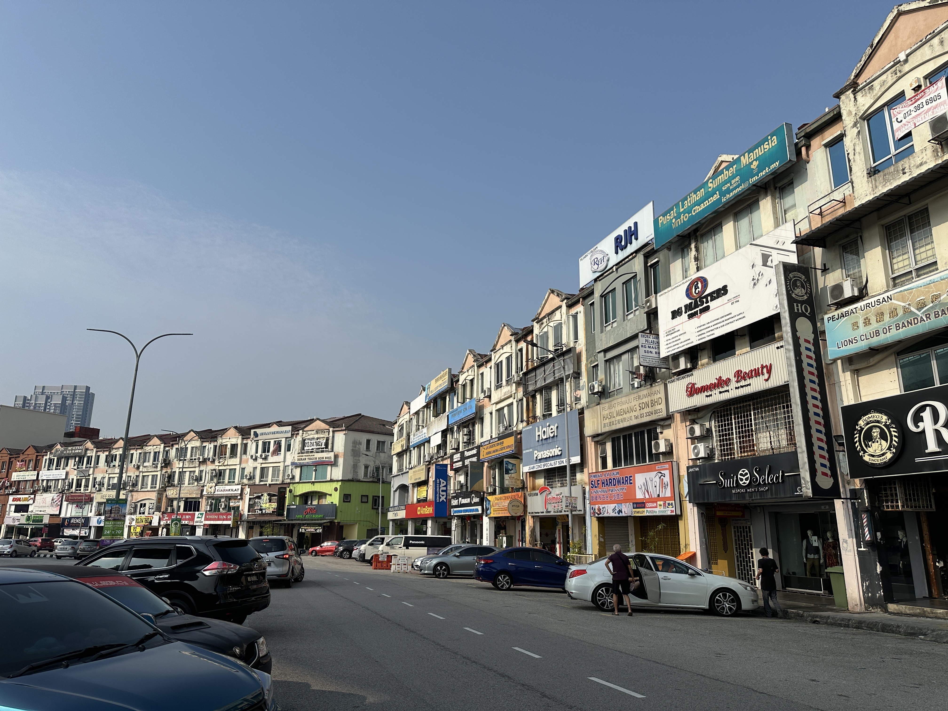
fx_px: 657
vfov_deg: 56.8
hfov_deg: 71.6
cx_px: 474
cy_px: 356
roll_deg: -0.7
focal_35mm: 24
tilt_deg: +14.4
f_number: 1.78
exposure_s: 1/8197
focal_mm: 6.86
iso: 80
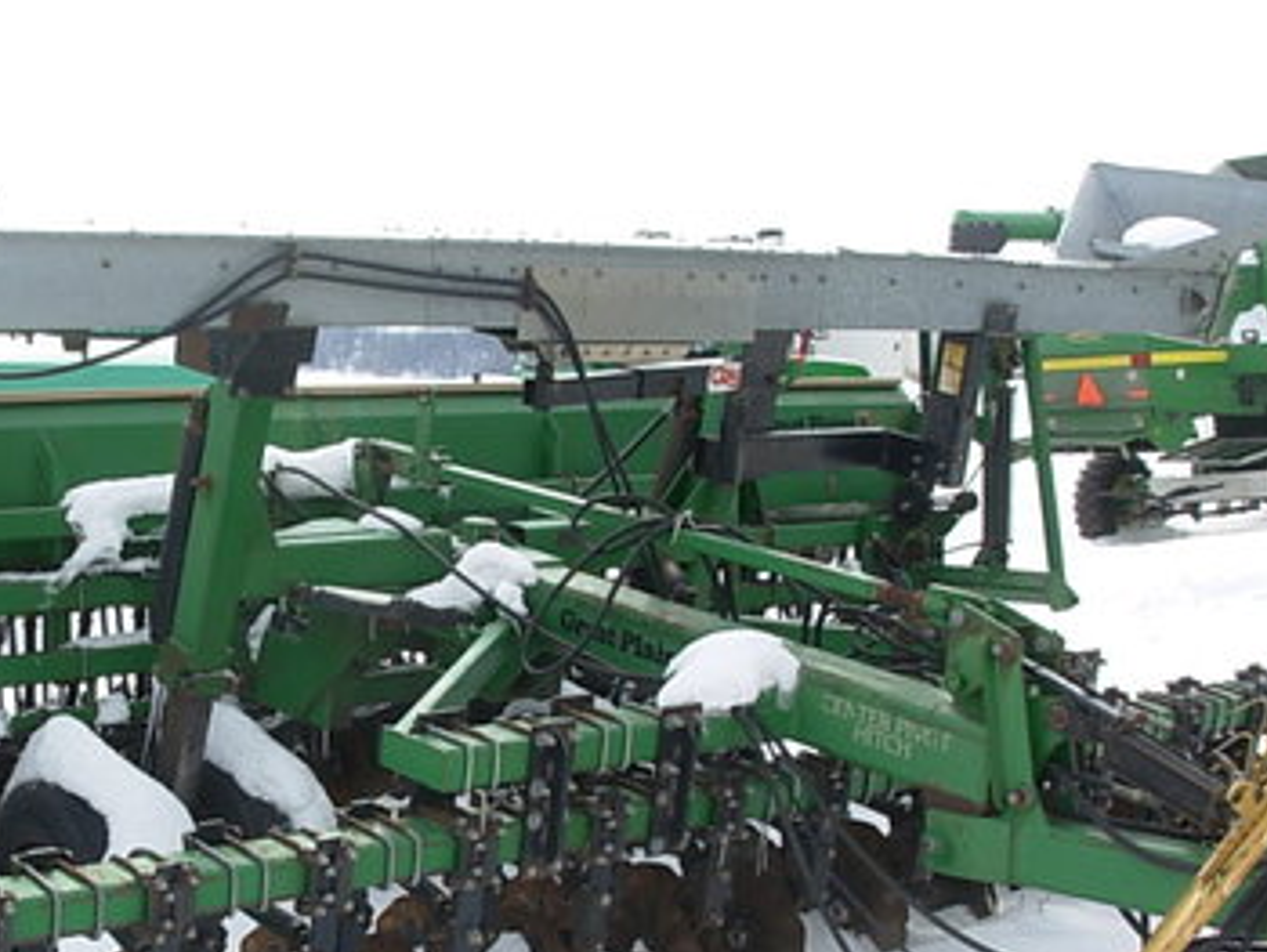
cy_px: 601
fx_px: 2161
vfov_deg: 24.8
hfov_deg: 32.1
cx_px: 326
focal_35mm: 59
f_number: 4.9
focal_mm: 6.3
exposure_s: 1/384
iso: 50
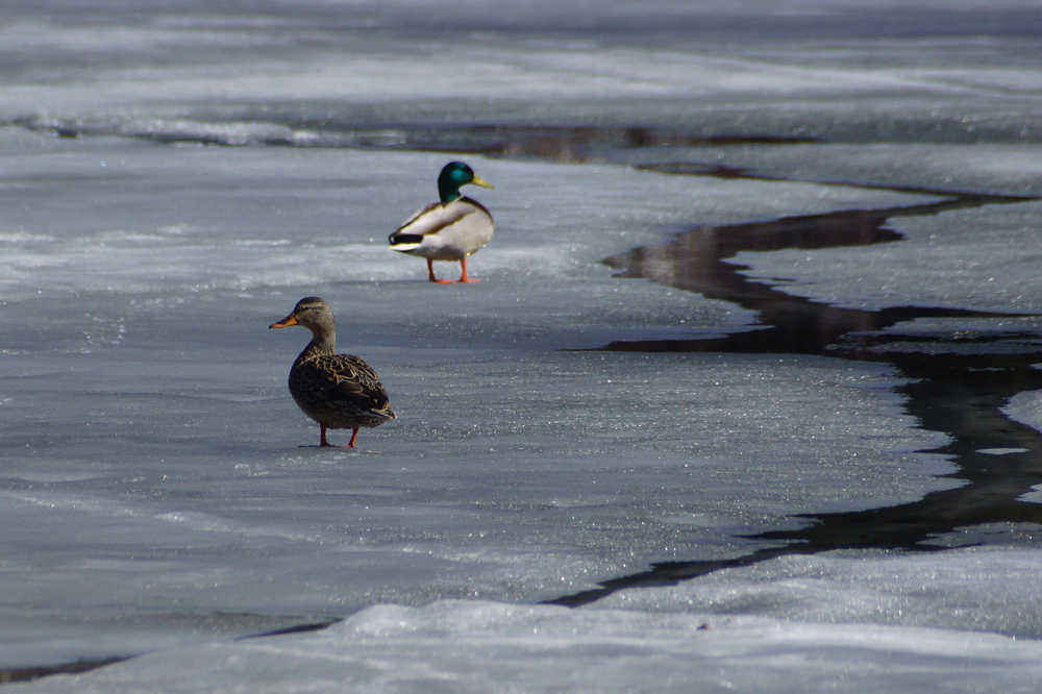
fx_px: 10850
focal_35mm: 375
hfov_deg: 5.5
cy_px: 347
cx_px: 521
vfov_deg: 3.7
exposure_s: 1/400
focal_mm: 250
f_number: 6.3
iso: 160
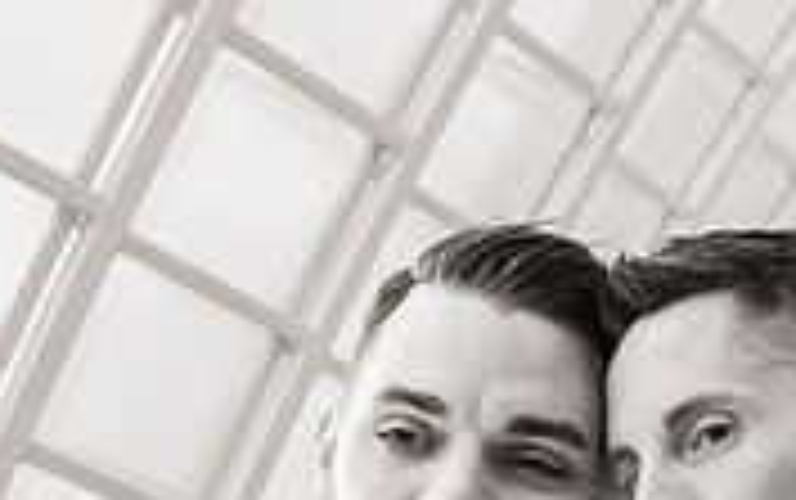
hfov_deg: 13.0
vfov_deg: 8.1
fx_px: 3474
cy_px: 727
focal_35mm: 160
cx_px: 670
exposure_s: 1/125
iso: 2000
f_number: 8
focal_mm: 48
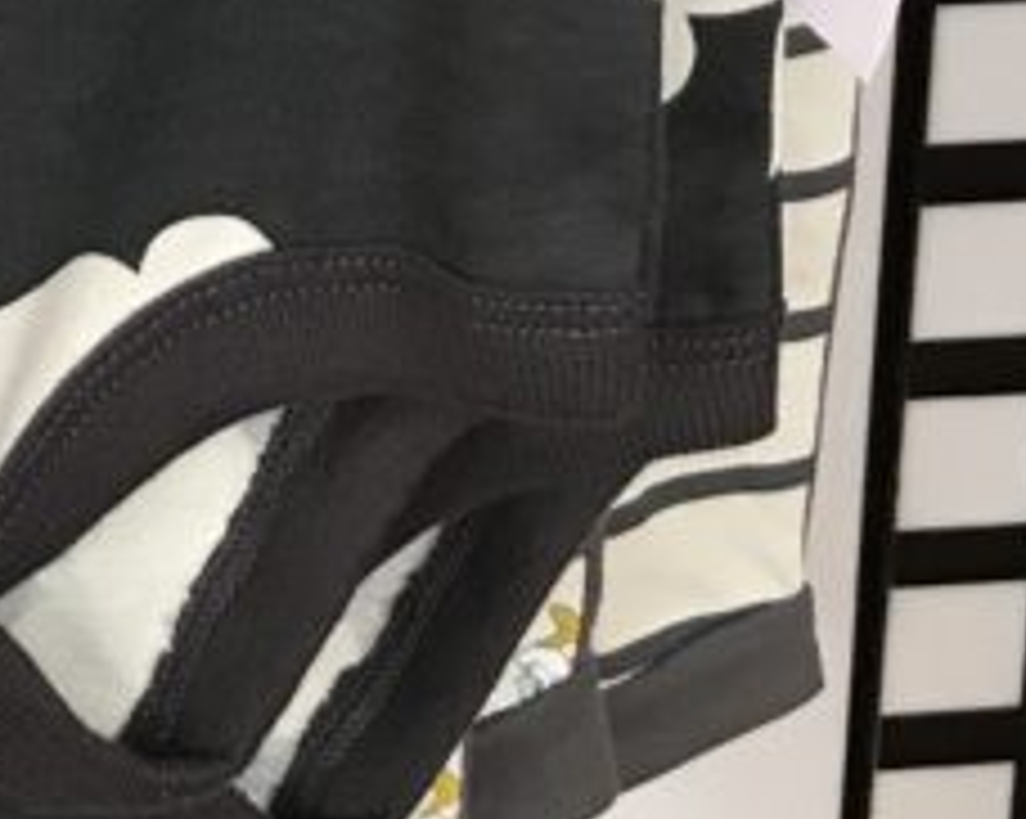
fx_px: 4369
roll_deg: +0.6
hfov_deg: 13.0
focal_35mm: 144
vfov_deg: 10.1
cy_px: -670
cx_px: -212
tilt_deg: -17.4
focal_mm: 3.99
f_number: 1.8
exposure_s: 1/30
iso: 40
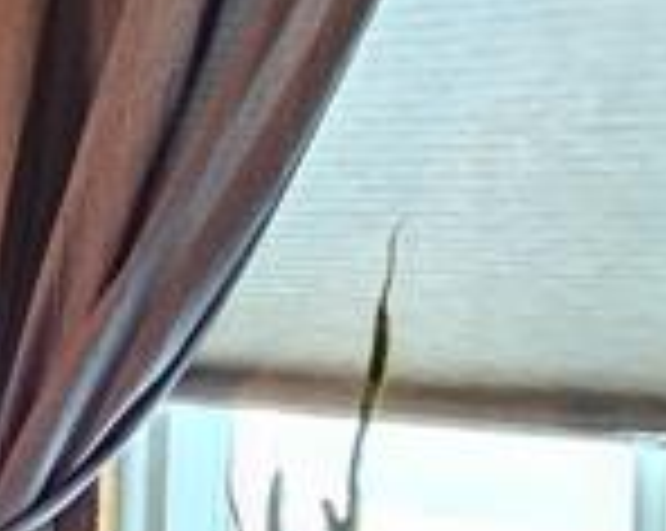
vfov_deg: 17.4
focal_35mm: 88
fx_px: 1732
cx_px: -1089
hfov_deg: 13.2
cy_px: 315
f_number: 2.2
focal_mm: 2.2
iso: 400
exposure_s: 1/30
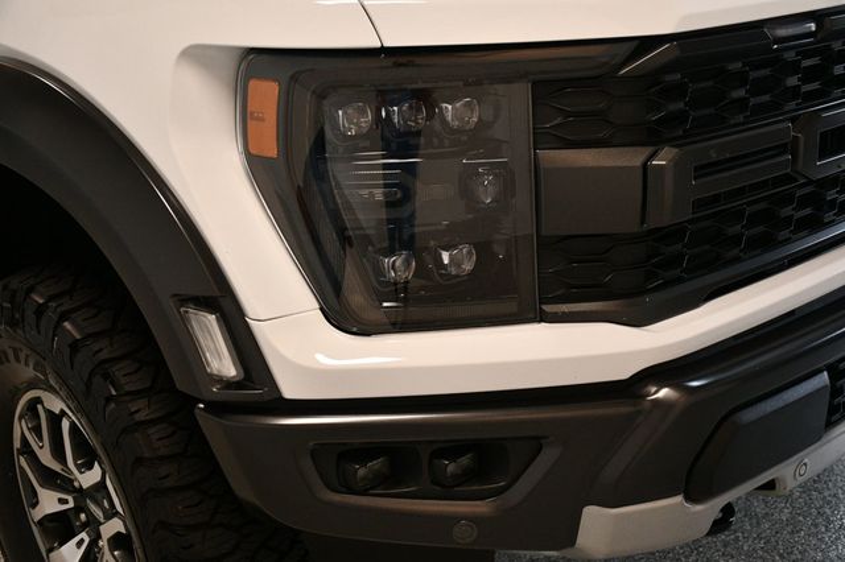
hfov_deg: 41.1
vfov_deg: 28.0
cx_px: 422
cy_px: 281
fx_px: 1126
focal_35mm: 48
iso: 1400
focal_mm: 32
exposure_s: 1/125
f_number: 4
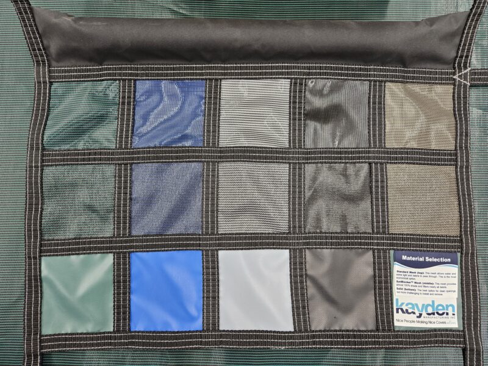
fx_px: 324
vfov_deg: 58.9
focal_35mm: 23
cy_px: 183
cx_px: 244
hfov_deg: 73.9
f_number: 1.8
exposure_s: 1/120
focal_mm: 5.4
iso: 250
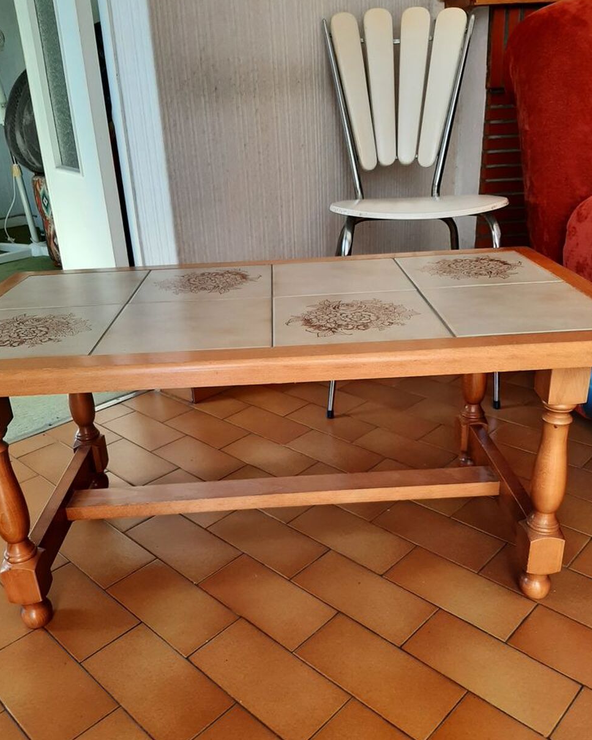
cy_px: 394
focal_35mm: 28
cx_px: 294
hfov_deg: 51.5
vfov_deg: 62.1
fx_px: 613
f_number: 1.7
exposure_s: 1/129
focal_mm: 3.93
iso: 40
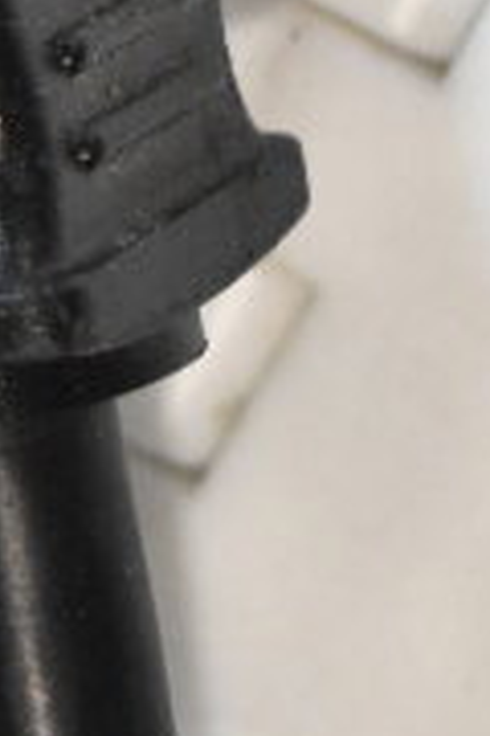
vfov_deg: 4.8
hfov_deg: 3.3
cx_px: -331
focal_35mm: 420
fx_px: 8565
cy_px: -799
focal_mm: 55
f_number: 8
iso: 6400
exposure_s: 1/250
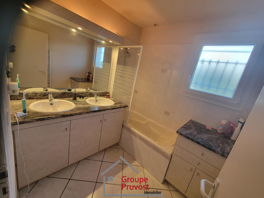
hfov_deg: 106.2
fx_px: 99
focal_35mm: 13
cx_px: 132
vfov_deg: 89.9
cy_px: 99
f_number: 2.2
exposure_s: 1/50
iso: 80
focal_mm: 2.2
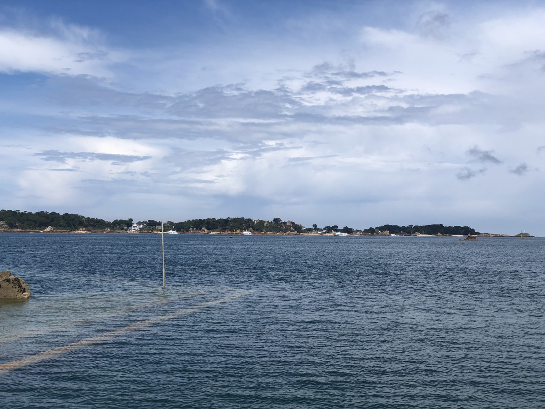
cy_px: 204
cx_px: 272
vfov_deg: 28.0
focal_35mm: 52
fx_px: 819
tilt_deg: +2.2
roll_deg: +0.2
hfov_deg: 36.8
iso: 16
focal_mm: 6
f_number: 2.4
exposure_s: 1/2114
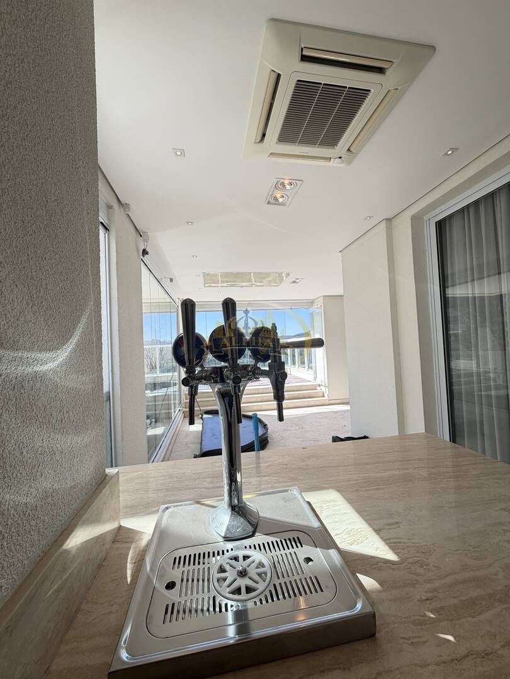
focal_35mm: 14
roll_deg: +2.5
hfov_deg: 85.7
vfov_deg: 102.1
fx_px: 275
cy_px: 340
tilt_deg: +1.8
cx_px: 255
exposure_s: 1/403
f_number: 2.2
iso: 50
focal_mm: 2.22
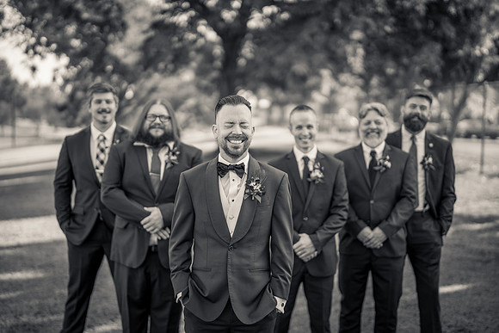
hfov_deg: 39.6
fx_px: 693
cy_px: 166
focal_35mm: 50
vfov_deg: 27.0
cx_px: 250
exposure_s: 1/2000
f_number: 1.2
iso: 125
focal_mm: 50
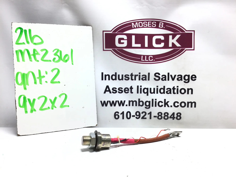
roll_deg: +0.6
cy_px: 88
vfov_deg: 45.4
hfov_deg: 58.4
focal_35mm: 31
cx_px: 118
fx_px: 211
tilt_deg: -5.1
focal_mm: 3.3
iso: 25
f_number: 2.4
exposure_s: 1/102
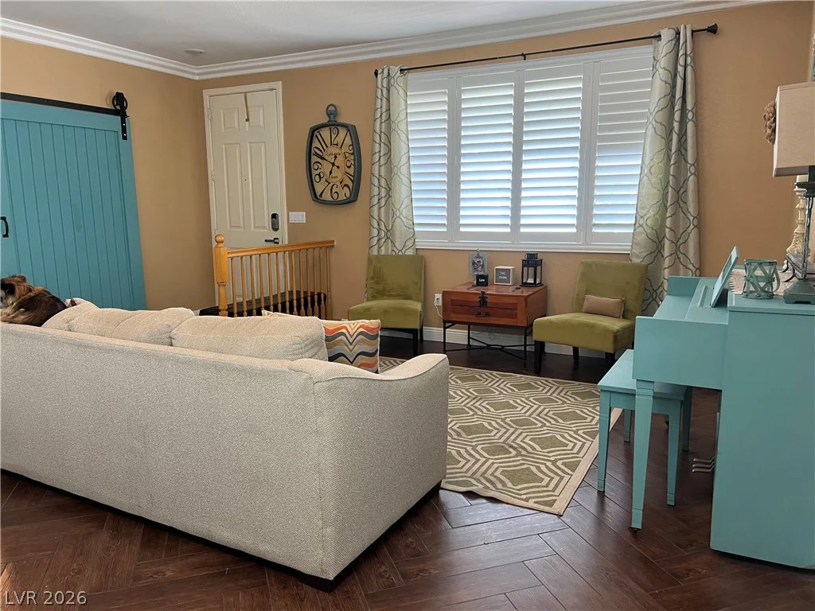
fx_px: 612
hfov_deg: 67.3
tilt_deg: -10.8
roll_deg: +0.4
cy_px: 306
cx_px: 408
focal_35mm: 26
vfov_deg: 53.1
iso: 100
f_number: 1.5
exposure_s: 1/60
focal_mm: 5.7
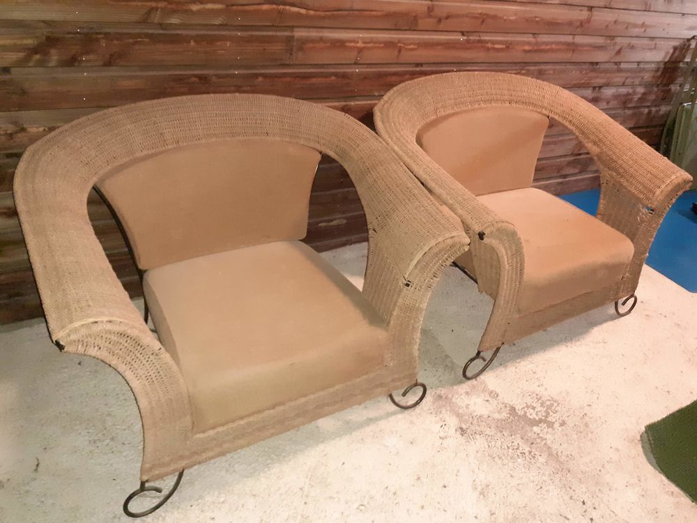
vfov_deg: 51.4
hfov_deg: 65.3
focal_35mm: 27
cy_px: 262
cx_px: 348
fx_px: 544
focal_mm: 3.6
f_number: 1.9
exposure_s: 1/20
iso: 1000
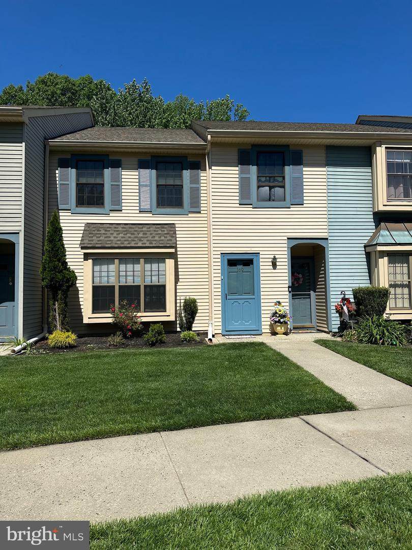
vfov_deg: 71.6
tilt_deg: +4.4
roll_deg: +0.9
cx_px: 206
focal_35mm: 24
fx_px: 381
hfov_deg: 56.8
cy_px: 275
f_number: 1.78
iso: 80
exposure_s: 1/7576
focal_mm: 6.86
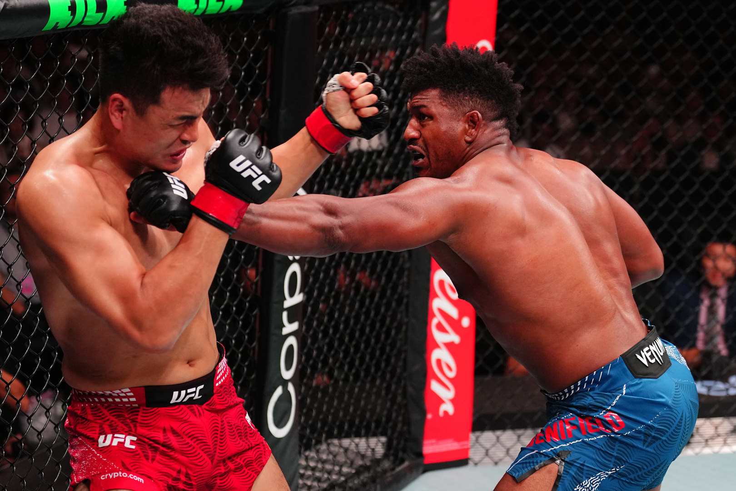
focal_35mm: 70
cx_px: 368
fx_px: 1431
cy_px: 246
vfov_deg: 19.5
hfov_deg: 28.8
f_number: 2.8
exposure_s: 1/1250
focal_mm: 70
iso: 2000
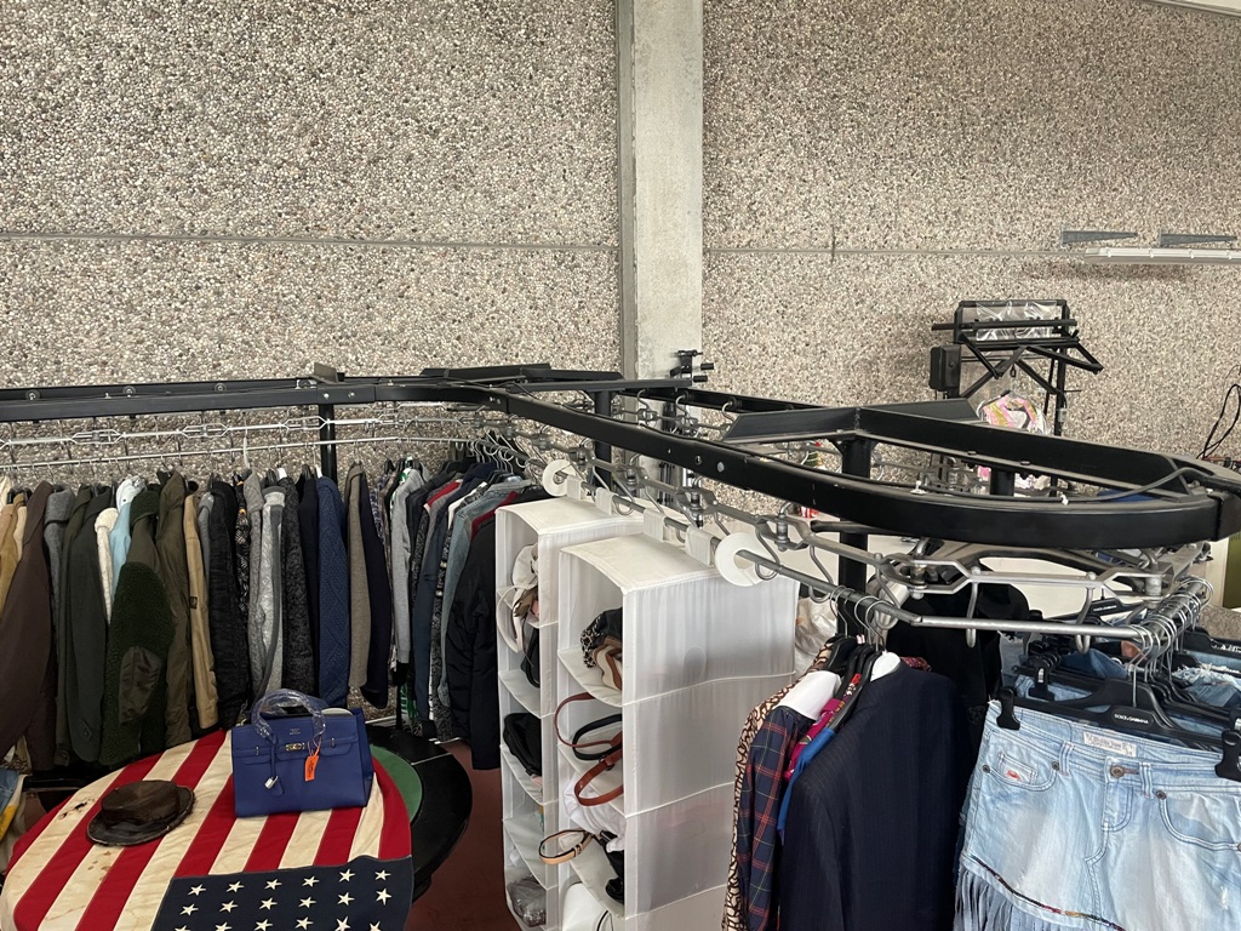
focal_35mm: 26
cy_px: 466
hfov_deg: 67.3
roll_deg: +0.7
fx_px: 932
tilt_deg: -9.7
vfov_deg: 53.1
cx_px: 620
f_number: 1.6
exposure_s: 1/50
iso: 320
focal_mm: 4.2
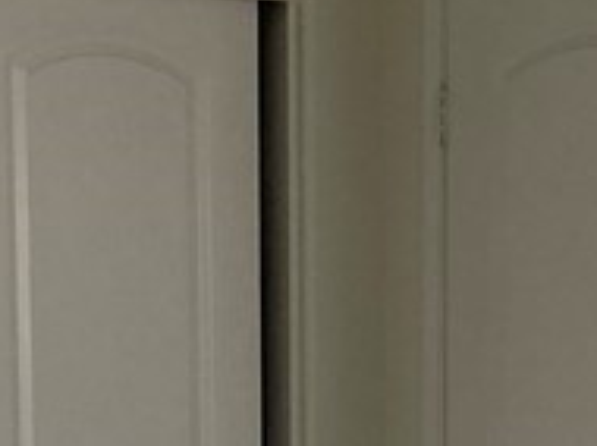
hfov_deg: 13.0
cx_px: 487
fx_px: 2601
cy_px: 628
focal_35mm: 151
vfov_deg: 9.6
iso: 80
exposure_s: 1/101
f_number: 1.8
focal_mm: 3.99
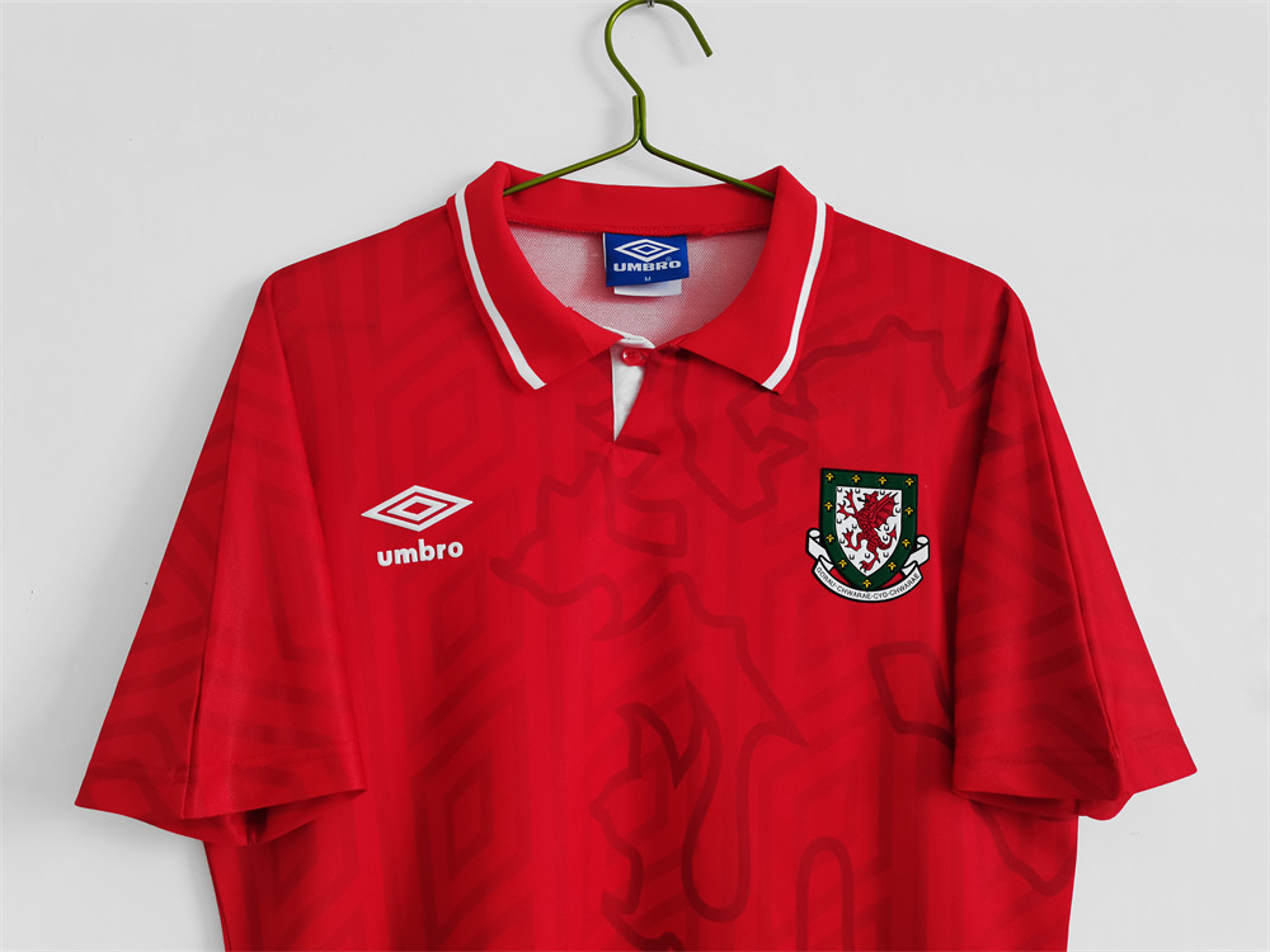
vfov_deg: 53.1
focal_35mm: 26
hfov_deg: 67.3
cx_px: 635
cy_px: 476
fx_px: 954
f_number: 1.8
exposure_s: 1/50
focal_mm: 5.58
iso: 125
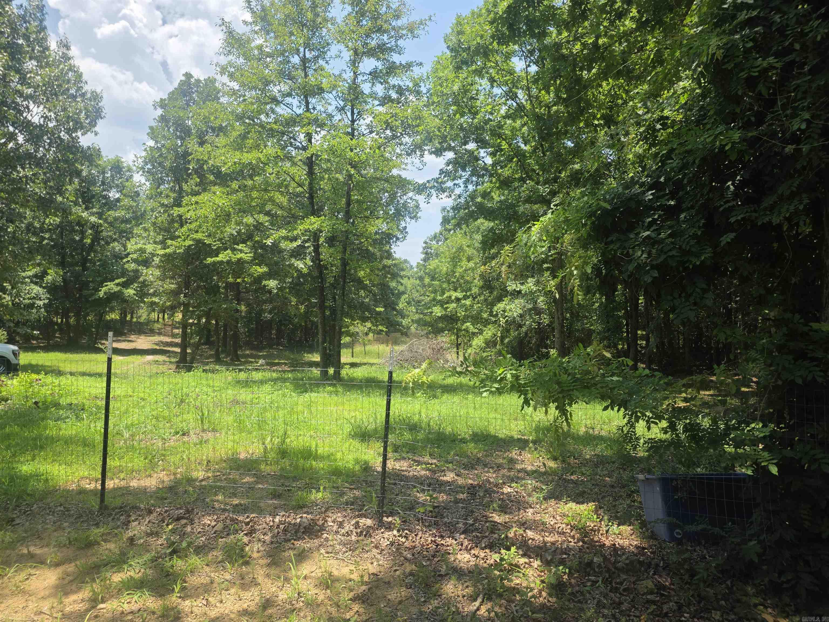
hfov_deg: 73.9
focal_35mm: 23
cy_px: 311
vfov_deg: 58.9
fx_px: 551
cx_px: 414
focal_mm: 6.3
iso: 80
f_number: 1.7
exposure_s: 1/3126
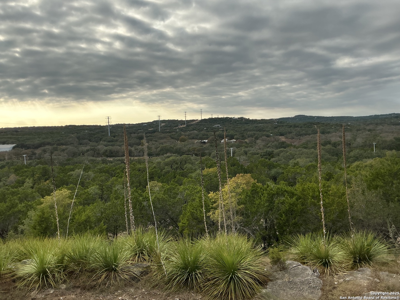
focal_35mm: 29
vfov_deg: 48.2
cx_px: 200
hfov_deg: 61.7
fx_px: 335
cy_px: 150
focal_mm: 3
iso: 25
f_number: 1.8
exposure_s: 1/1848
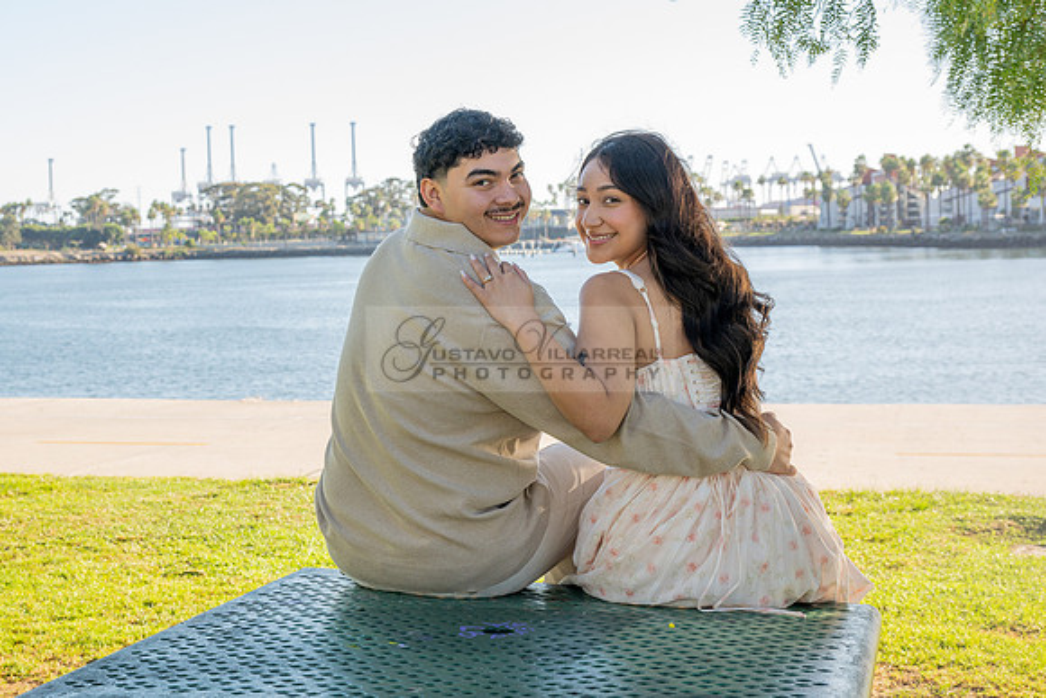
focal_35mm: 52
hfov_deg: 38.0
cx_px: 426
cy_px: 338
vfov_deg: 25.9
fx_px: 1515
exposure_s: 1/200
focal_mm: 44
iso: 200
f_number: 6.3
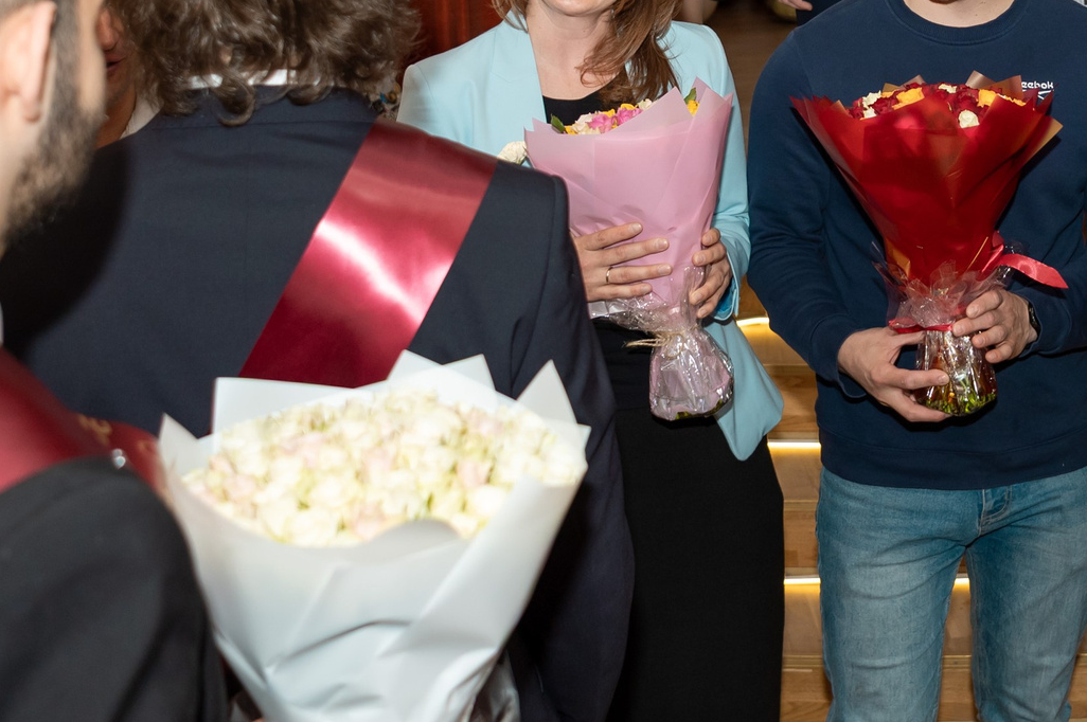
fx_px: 1931
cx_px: 904
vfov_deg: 20.5
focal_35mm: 64
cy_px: -4
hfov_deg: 30.5
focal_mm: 24
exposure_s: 1/200
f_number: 2.8
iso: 200
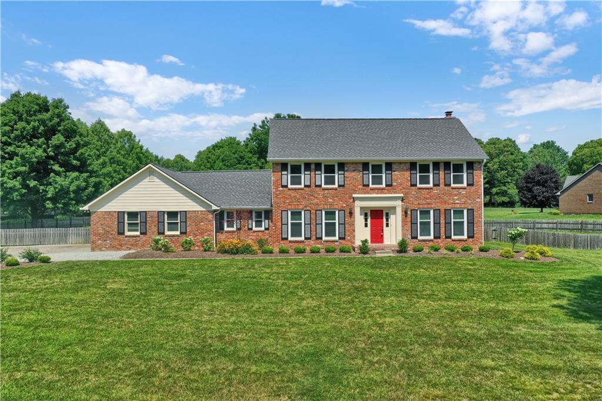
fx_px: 468
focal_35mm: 28
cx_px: 301
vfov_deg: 46.4
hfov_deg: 65.5
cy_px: 200
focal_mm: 10.26
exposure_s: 1/400
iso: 100
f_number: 6.3
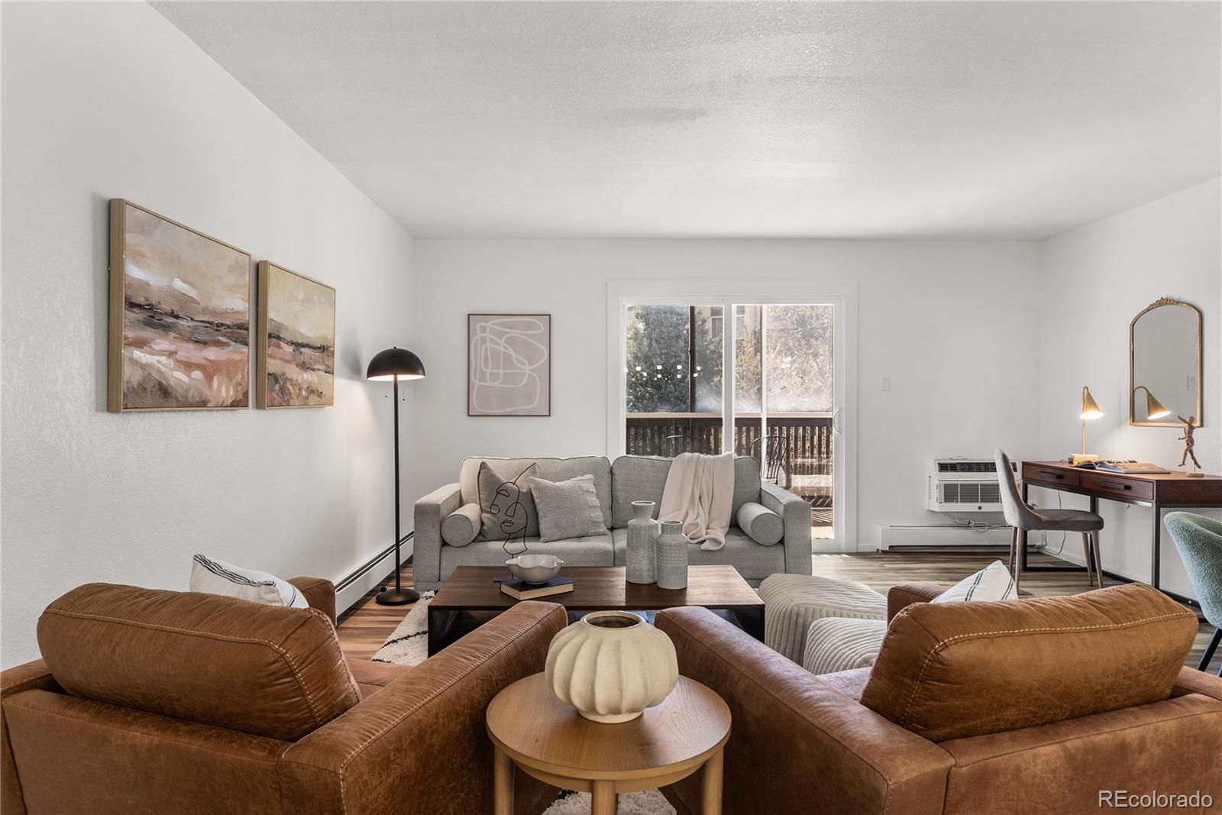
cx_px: 611
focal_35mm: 21
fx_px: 713
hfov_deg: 81.2
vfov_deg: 59.5
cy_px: 408
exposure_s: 1/60
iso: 200
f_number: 8
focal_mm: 21
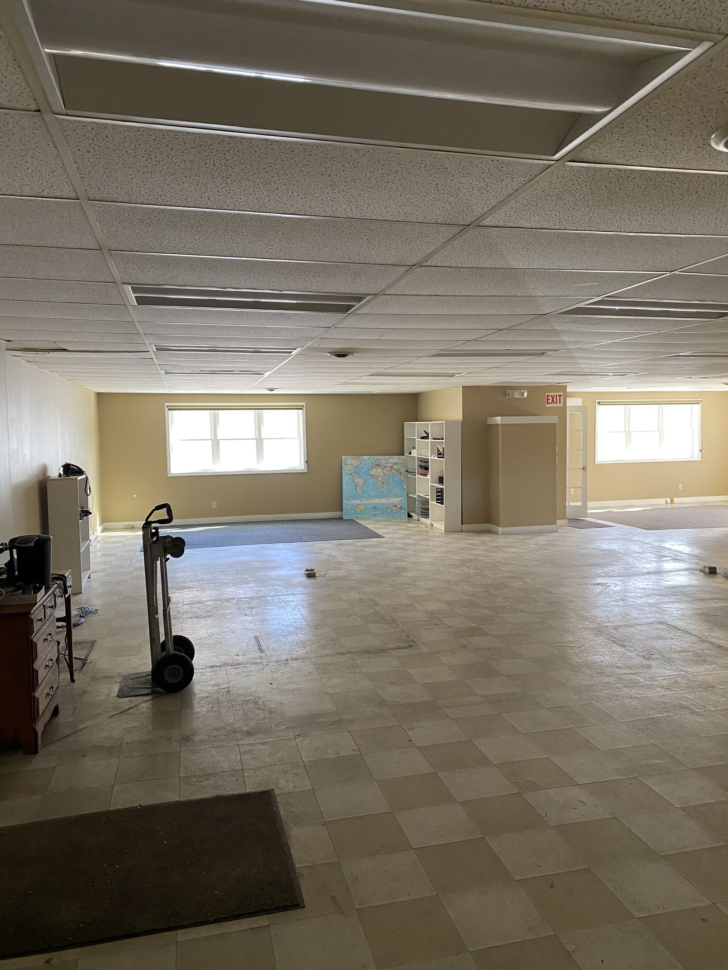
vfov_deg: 67.3
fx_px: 729
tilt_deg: -2.9
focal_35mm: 26
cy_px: 485
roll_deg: +0.6
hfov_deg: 53.1
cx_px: 364
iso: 125
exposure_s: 1/62
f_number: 1.8
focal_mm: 4.25
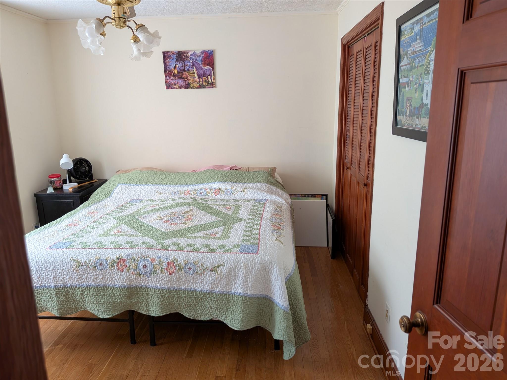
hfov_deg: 71.6
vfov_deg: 56.8
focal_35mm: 24
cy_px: 190
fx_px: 352
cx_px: 254
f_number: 1.7
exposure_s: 1/32.9
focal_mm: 4.53
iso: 33
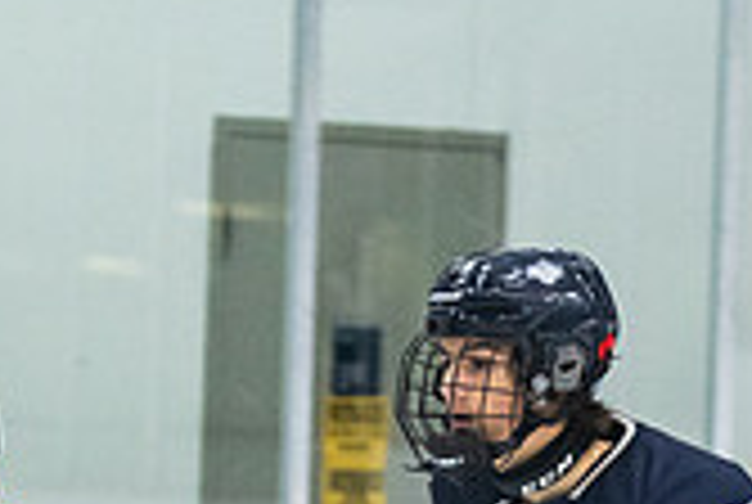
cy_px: 805
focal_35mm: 505
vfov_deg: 2.7
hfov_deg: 4.1
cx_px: 666
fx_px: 10568
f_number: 2.8
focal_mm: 86
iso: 1800
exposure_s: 1/640
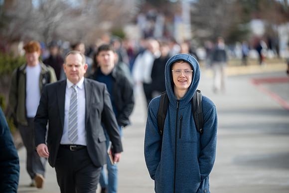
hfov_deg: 10.3
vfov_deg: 6.9
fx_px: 1606
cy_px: 96
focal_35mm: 200
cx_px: 144
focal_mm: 200
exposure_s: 1/800
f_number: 2.8
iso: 100
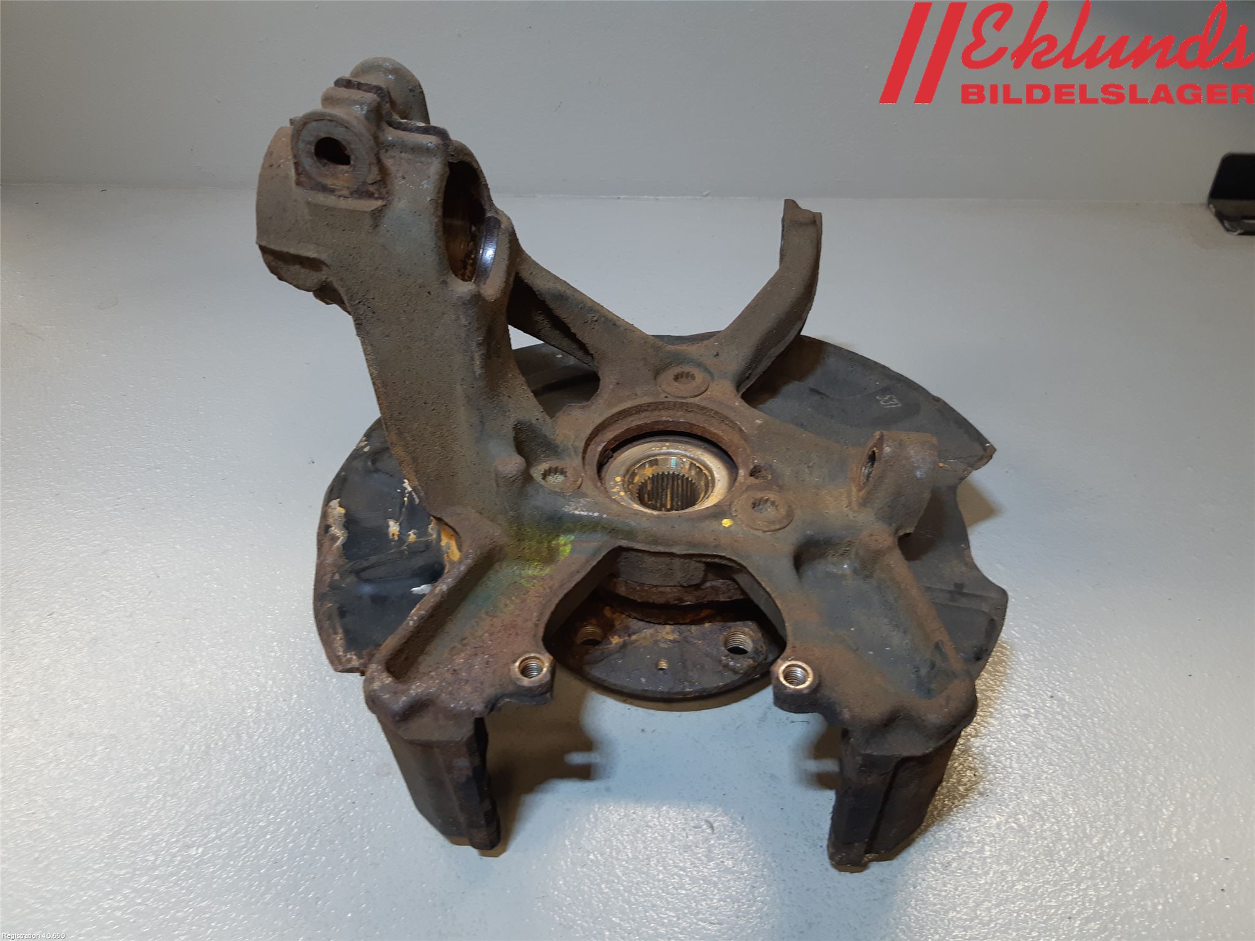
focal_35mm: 26
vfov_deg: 53.1
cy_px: 470
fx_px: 943
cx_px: 628
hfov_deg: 67.3
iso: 64
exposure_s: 1/50
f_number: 1.7
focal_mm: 3.93
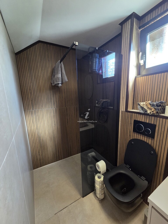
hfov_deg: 89.9
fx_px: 84
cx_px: 84
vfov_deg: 106.2
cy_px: 112
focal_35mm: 13
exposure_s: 1/50
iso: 320
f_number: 2.2
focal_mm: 2.2
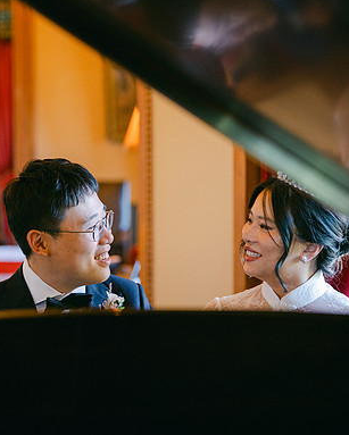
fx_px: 916
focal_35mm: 71
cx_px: 153
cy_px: 218
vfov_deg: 26.7
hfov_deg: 21.6
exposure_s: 1/125
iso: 1100
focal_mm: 50
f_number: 1.8
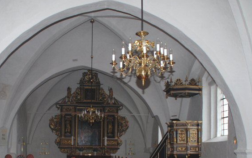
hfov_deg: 45.0
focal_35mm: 44
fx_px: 302
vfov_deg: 28.6
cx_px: 99
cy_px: 126
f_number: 4
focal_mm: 18
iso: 200
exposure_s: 1/60
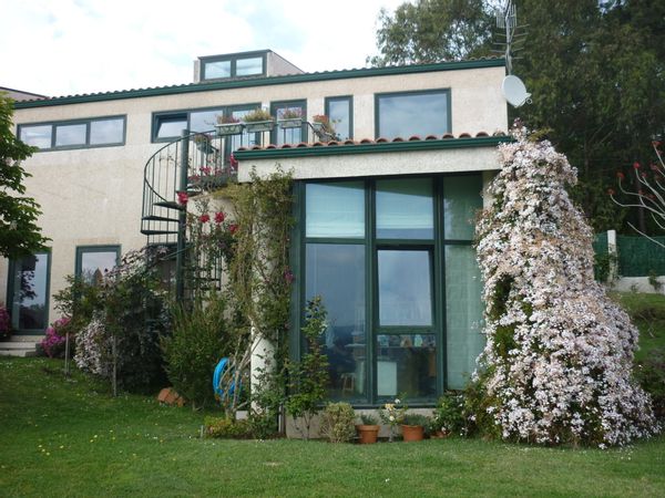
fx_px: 634
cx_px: 332
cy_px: 249
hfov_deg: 55.4
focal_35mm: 33
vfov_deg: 42.9
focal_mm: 5.5
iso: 80
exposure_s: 1/400
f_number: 2.8
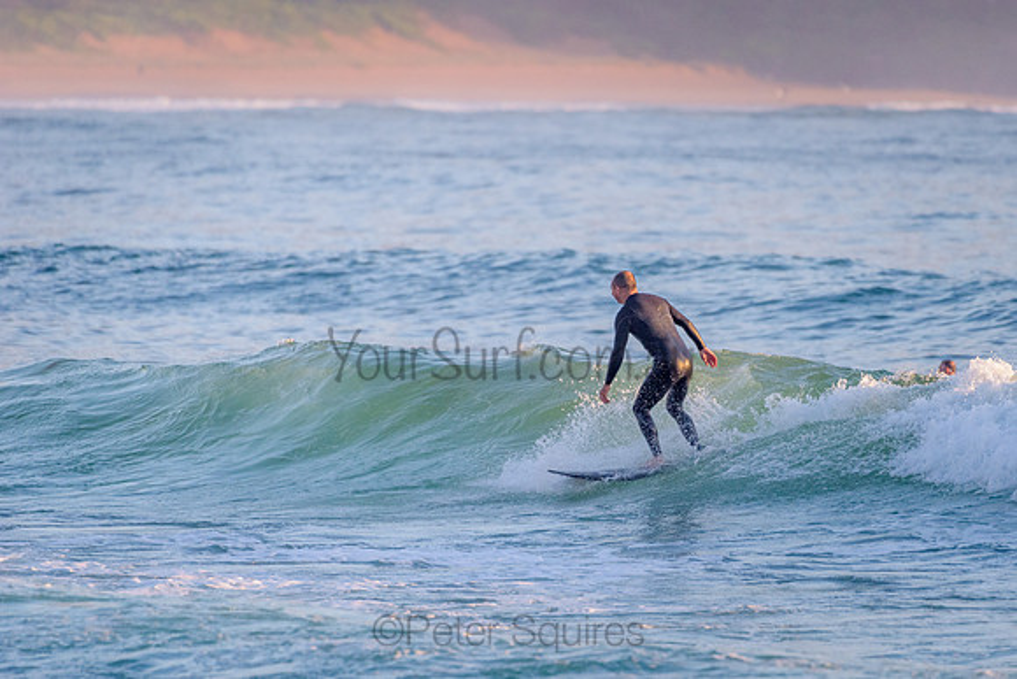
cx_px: 623
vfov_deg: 2.2
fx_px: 17305
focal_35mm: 612
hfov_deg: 3.4
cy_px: 401
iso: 720
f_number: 5.6
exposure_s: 1/1250
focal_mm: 500
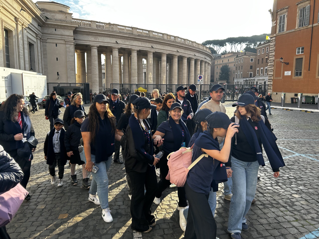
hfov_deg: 67.3
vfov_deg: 53.1
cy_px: 120
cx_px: 160
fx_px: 240
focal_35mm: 26
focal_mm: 5.7
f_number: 1.5
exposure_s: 1/597
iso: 50
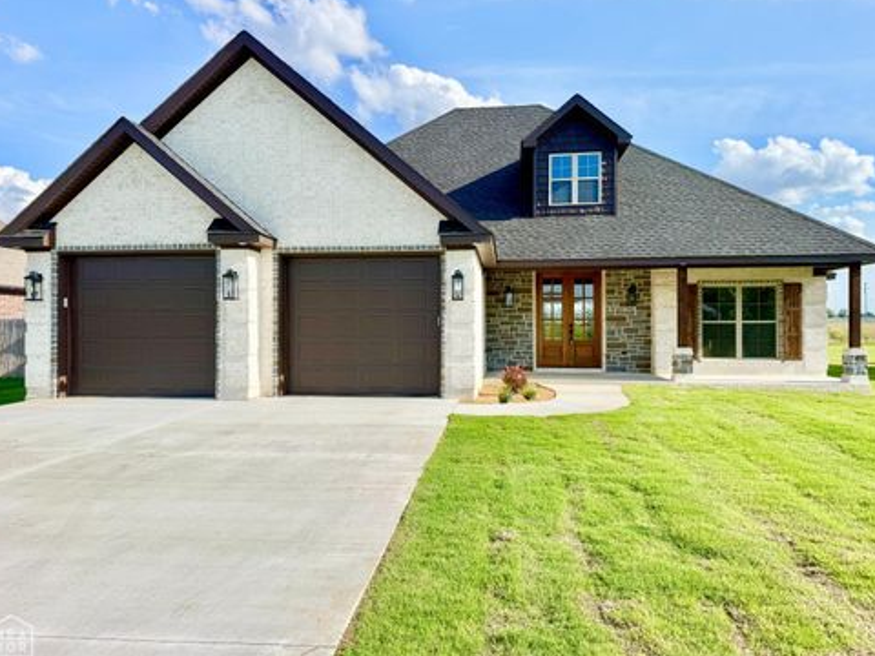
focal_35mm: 25
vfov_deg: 54.9
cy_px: 329
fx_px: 632
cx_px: 436
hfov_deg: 69.4
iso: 80
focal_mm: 6.76
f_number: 1.78
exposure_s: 1/4673
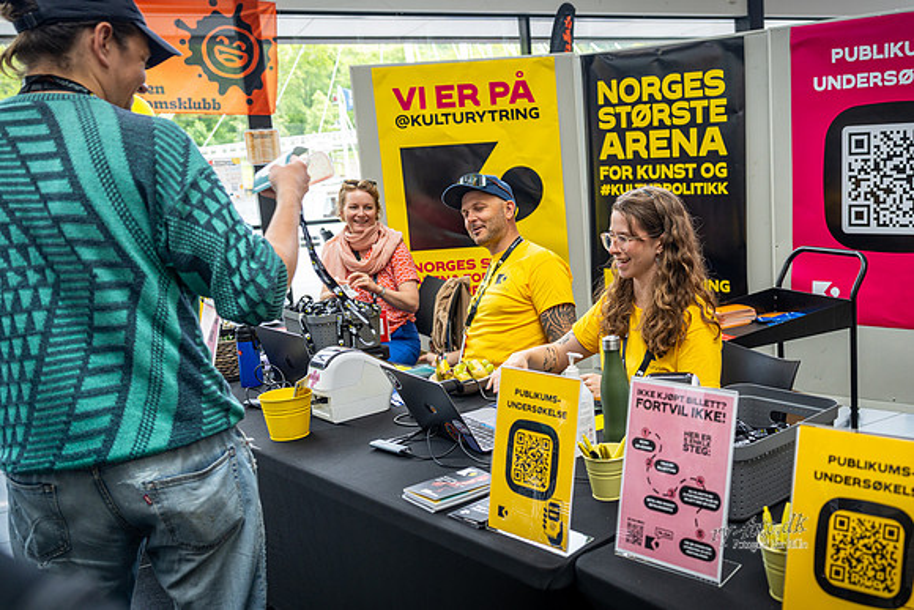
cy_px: 305
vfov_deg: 37.5
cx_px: 618
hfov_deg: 52.7
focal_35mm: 35
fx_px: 899
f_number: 2.8
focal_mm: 26
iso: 320
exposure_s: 1/200
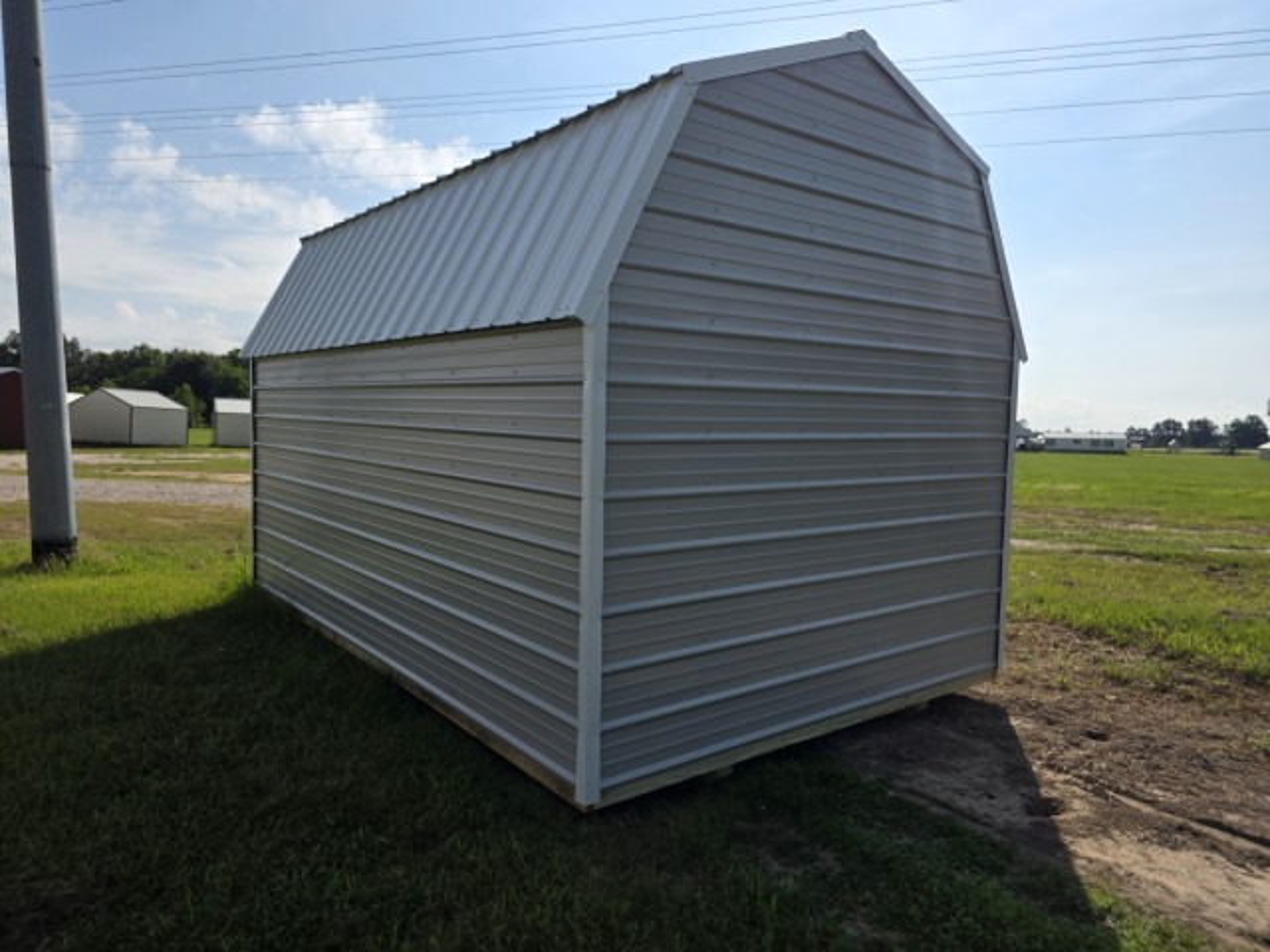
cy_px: 476
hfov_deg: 73.9
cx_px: 635
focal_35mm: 23
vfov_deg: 58.9
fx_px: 844
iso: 80
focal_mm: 6.3
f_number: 1.7
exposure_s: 1/7944
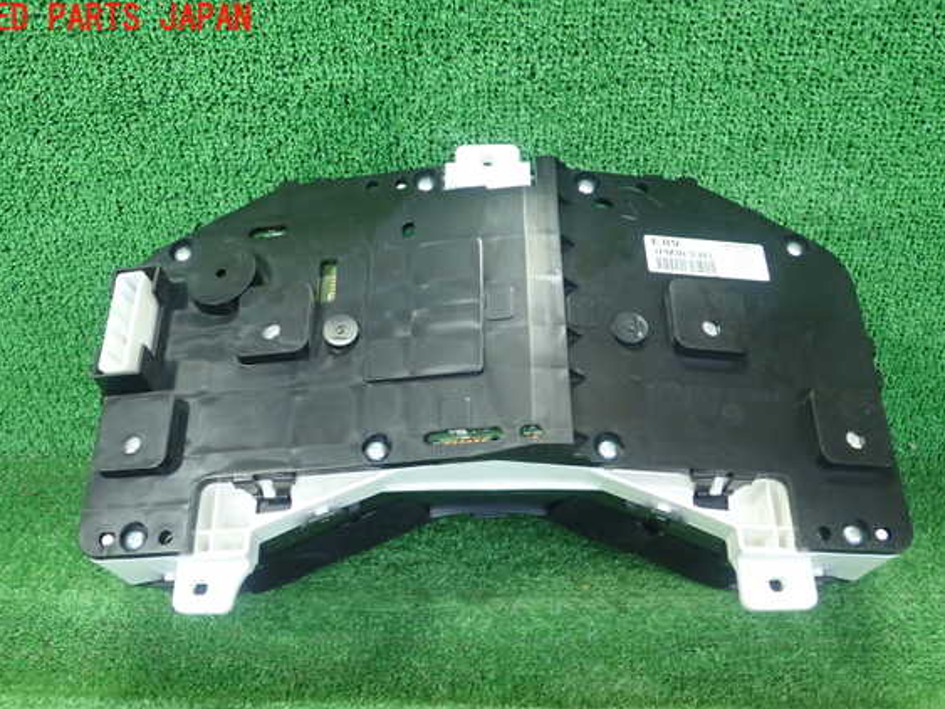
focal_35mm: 32
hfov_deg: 56.8
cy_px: 376
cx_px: 450
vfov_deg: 44.1
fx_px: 873
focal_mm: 5.5
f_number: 2.3
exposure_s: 1/125
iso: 500
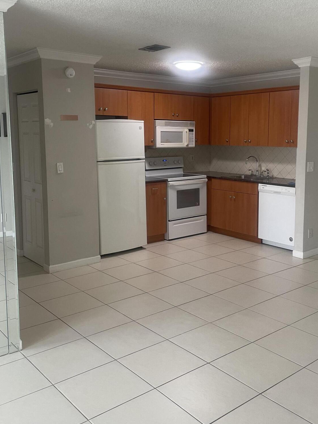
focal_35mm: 35
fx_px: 429
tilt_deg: -7.0
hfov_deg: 40.6
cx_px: 185
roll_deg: -1.4
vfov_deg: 52.5
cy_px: 191
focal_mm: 4.2
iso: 80
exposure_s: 1/60
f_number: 1.6
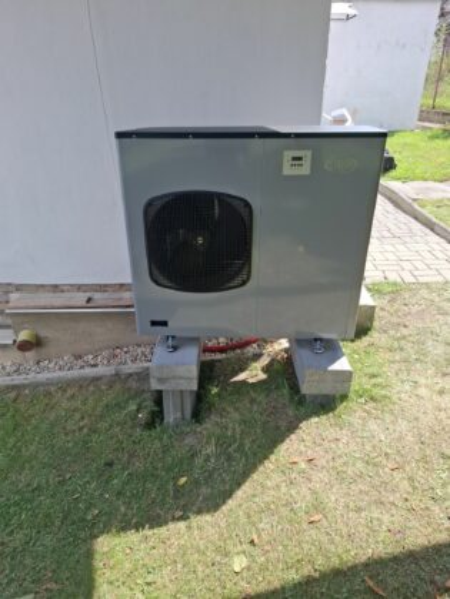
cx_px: 225
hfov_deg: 58.9
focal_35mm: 23
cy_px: 300
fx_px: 399
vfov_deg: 73.9
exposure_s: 1/838
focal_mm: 5.54
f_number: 1.8
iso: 50
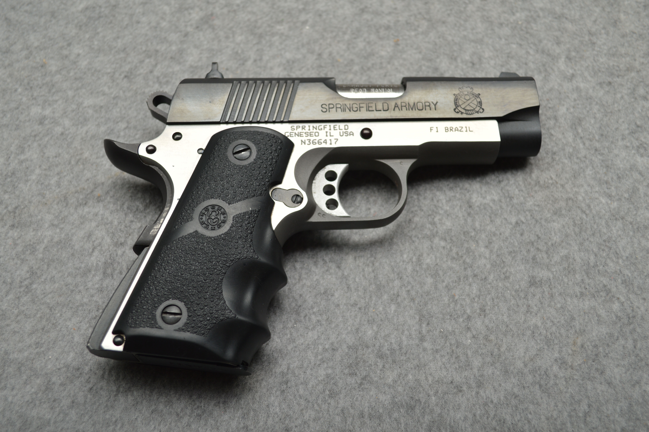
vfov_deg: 34.1
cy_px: 216
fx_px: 702
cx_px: 324
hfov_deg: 49.6
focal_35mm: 39
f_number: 4.5
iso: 100
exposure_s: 1/200
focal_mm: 26
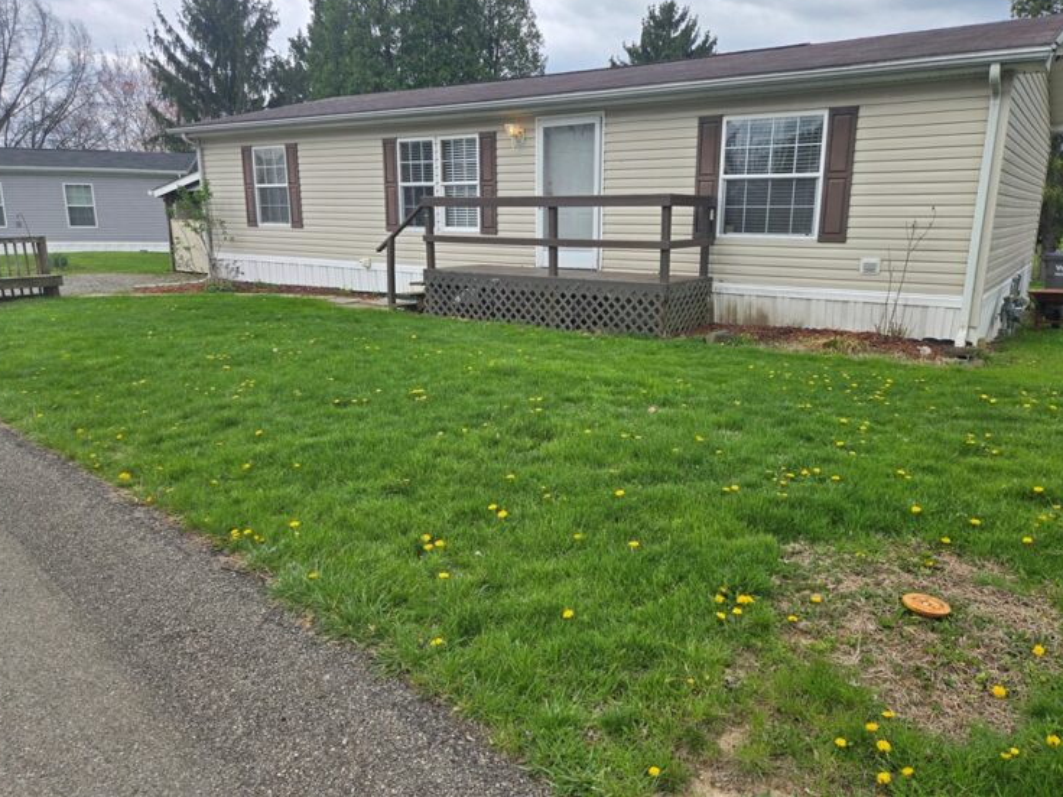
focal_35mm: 25
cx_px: 556
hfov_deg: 69.4
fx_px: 768
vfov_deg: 54.8
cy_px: 365
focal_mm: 5.4
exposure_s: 1/942
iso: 25
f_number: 1.8
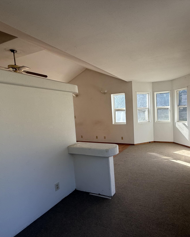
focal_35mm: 19
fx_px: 134
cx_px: 134
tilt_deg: -5.1
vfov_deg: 83.3
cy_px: 123
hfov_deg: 67.9
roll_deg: +2.6
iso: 50
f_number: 2.2
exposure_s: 1/172
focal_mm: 2.22
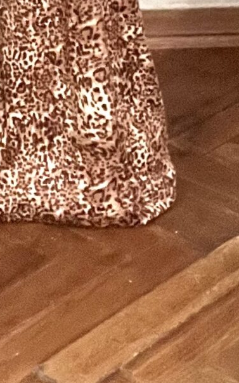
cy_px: -358
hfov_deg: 9.7
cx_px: 143
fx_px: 1407
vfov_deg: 13.5
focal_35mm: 135
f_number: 2.2
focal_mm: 2.71
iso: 400
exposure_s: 1/38
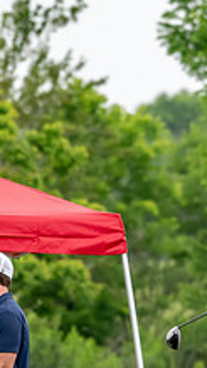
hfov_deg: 1.1
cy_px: 295
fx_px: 10971
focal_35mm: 1123
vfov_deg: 1.9
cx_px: 263
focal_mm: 270
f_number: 5.6
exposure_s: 1/2000
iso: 1250
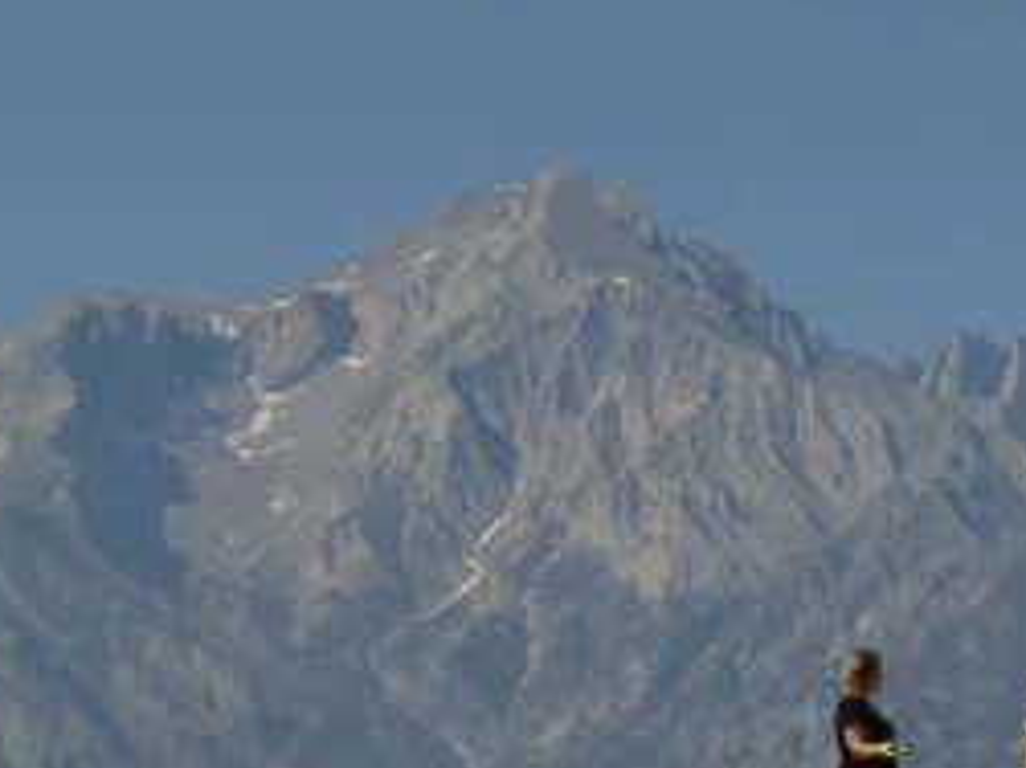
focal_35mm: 327
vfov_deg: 4.5
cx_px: 985
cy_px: 703
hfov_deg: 6.0
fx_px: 9687
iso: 100
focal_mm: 14.2
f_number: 4.9
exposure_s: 1/1300
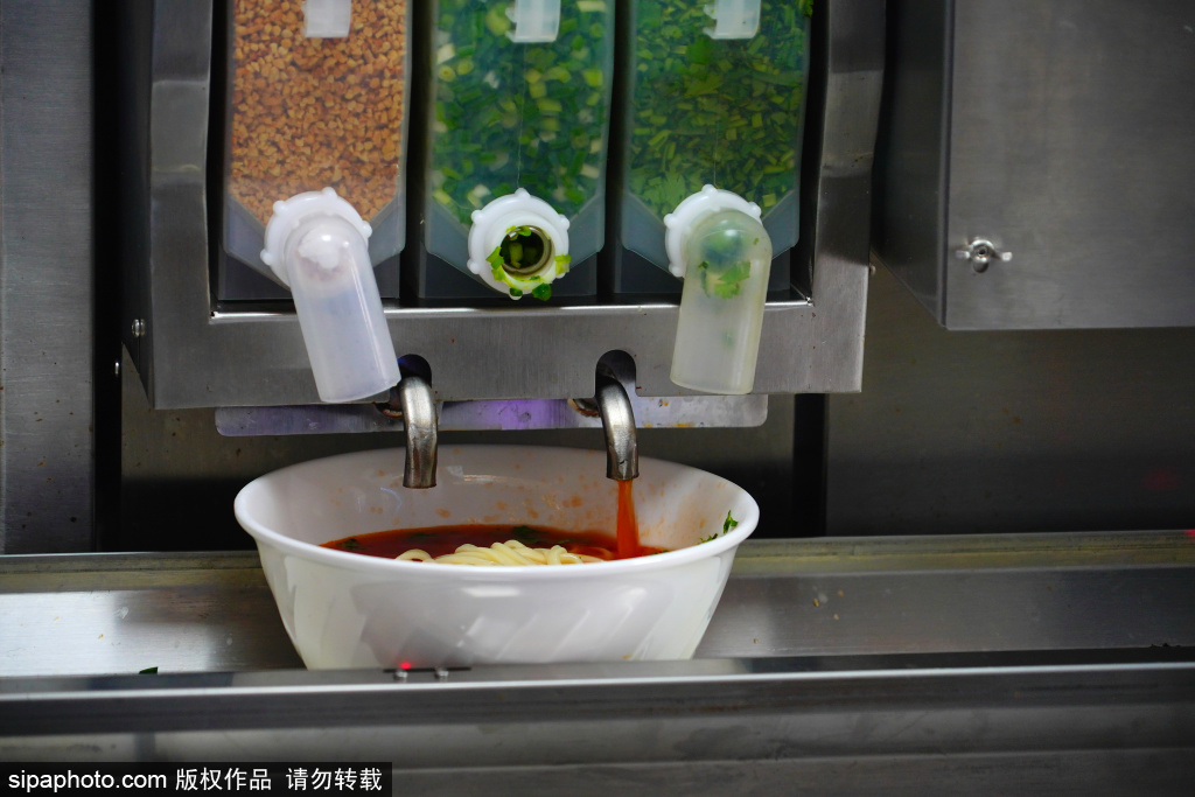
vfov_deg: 6.7
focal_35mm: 205
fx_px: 6805
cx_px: 598
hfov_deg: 10.0
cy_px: 398
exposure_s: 1/80
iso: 400
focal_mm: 205
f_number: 6.3
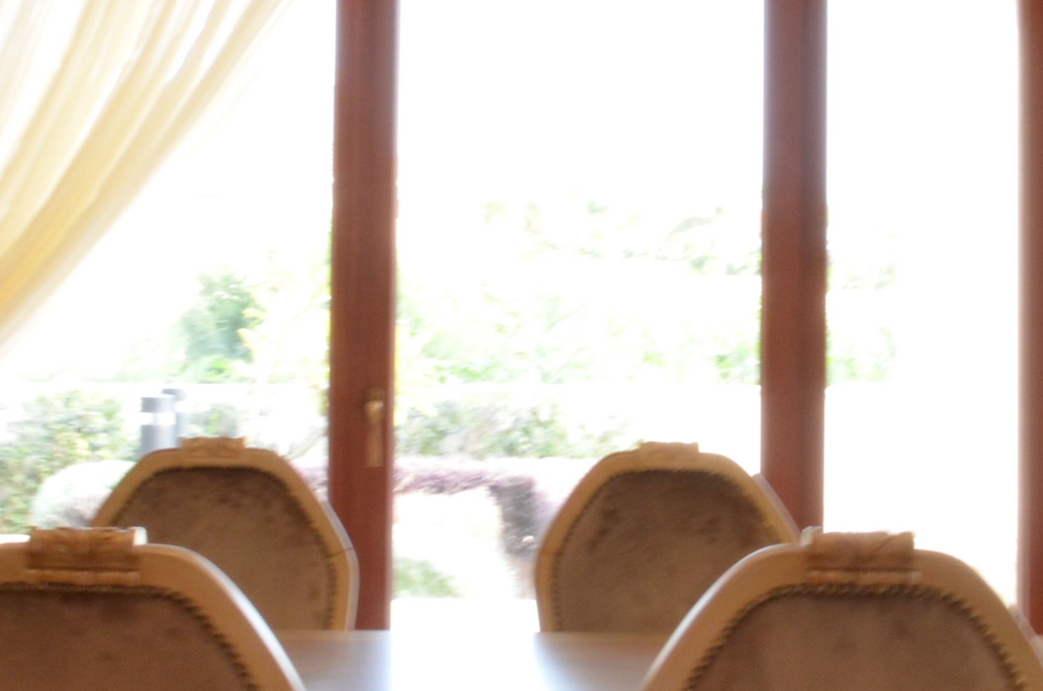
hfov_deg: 24.0
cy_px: 161
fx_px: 2458
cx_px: 480
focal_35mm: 85
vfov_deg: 15.9
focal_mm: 20
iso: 640
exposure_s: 1/4
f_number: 25
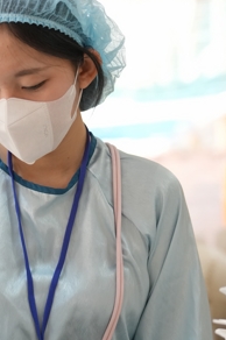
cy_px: 153
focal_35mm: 107
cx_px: 80
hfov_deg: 12.8
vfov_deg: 19.1
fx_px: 1010
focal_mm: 48
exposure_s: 1/250
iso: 2000
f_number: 2.5
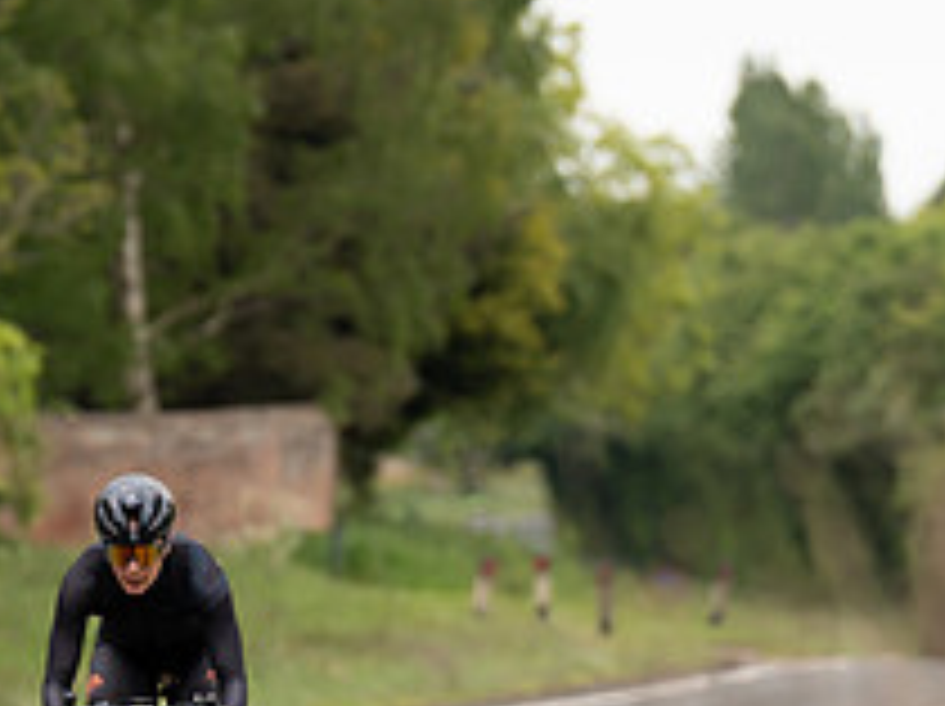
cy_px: 573
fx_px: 21896
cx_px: 106
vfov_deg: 1.8
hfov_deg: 2.5
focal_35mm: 803
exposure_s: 1/1000
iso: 250
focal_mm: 200
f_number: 3.5
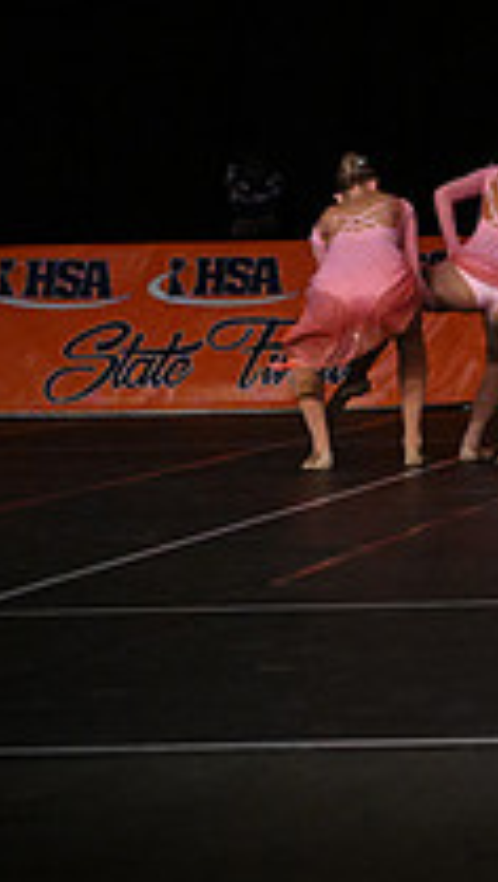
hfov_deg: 6.1
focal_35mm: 192
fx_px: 4495
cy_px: 124
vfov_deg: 11.2
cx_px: 1182
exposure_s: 1/1000
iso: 8000
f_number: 4
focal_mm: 66
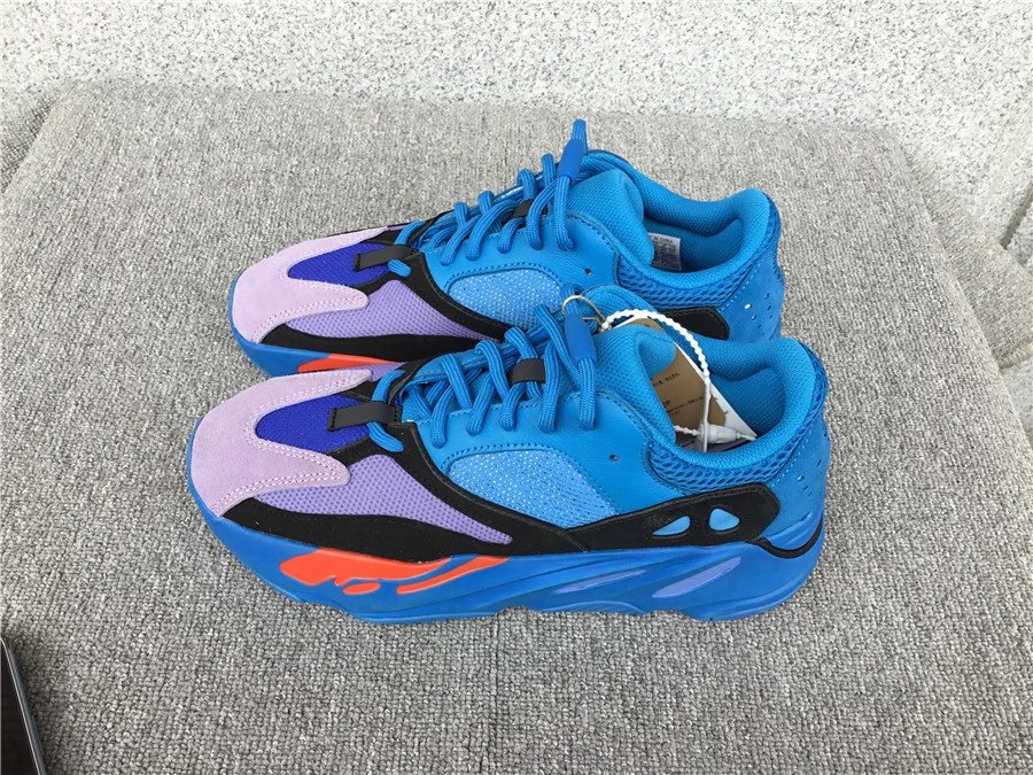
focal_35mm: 31
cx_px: 516
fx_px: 925
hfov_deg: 58.4
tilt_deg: -49.1
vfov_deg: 45.4
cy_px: 388
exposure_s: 1/120
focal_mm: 3.3
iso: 25
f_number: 2.4
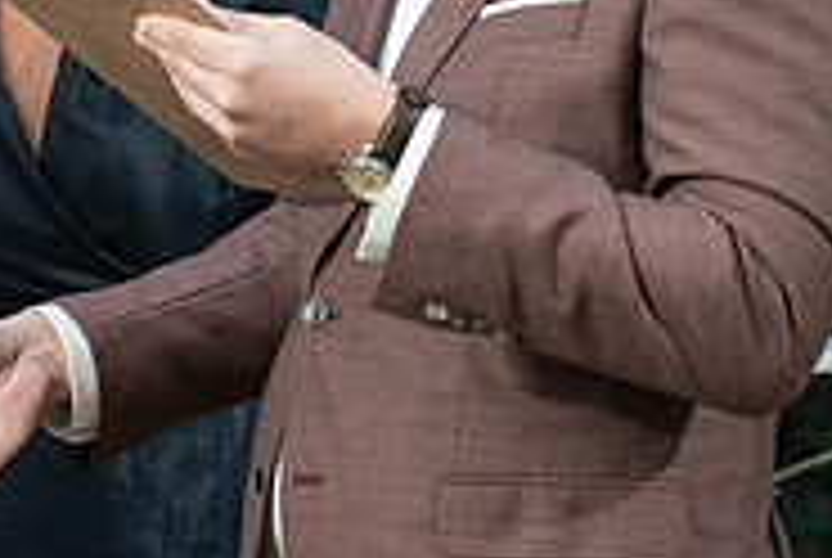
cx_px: 63
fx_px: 4444
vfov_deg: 7.2
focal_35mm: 192
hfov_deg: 10.6
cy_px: 161
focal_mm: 53
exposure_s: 1/100
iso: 2000
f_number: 2.8
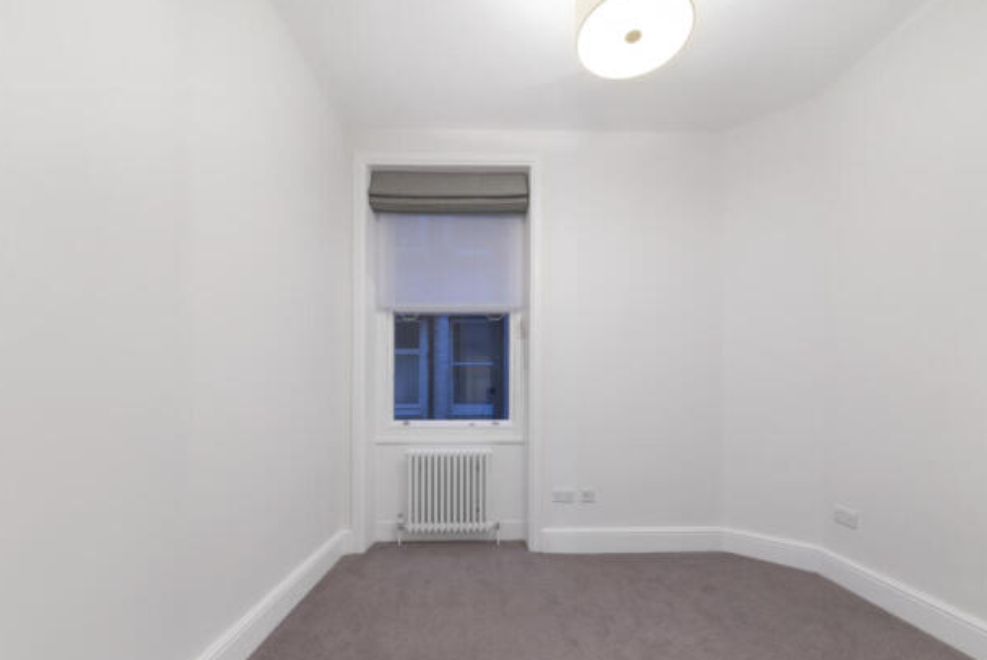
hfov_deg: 104.2
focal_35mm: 14
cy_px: 347
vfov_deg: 81.3
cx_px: 498
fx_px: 384
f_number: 16
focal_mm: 13
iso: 250
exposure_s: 2
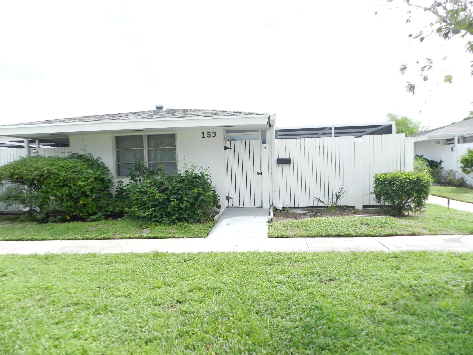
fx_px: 314
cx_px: 236
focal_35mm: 23
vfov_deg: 58.9
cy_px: 178
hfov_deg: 73.9
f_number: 3.4
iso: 160
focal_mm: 4
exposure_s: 1/800
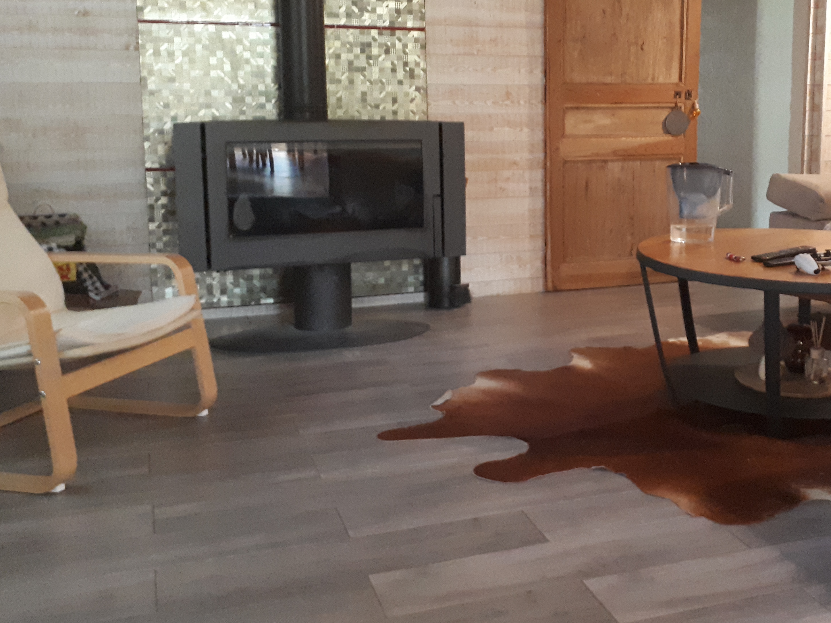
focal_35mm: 43
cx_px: 597
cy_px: 222
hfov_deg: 42.8
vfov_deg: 33.4
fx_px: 1032
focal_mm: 3.6
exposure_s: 1/17
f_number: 1.9
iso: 640
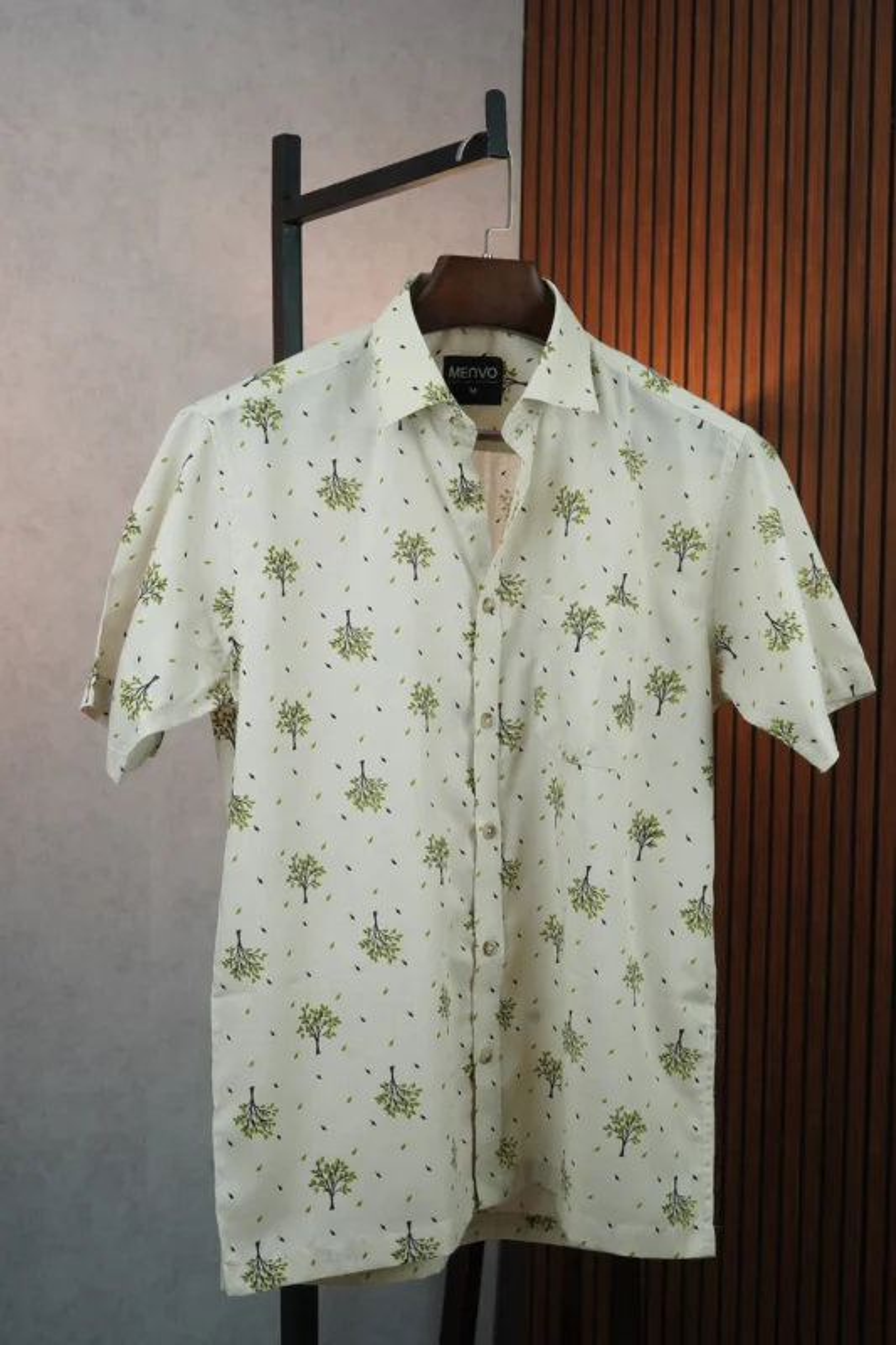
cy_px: 672
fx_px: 1867
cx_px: 448
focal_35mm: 50
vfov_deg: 39.6
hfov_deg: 27.0
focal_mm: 50
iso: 1600
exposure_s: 1/161
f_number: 8
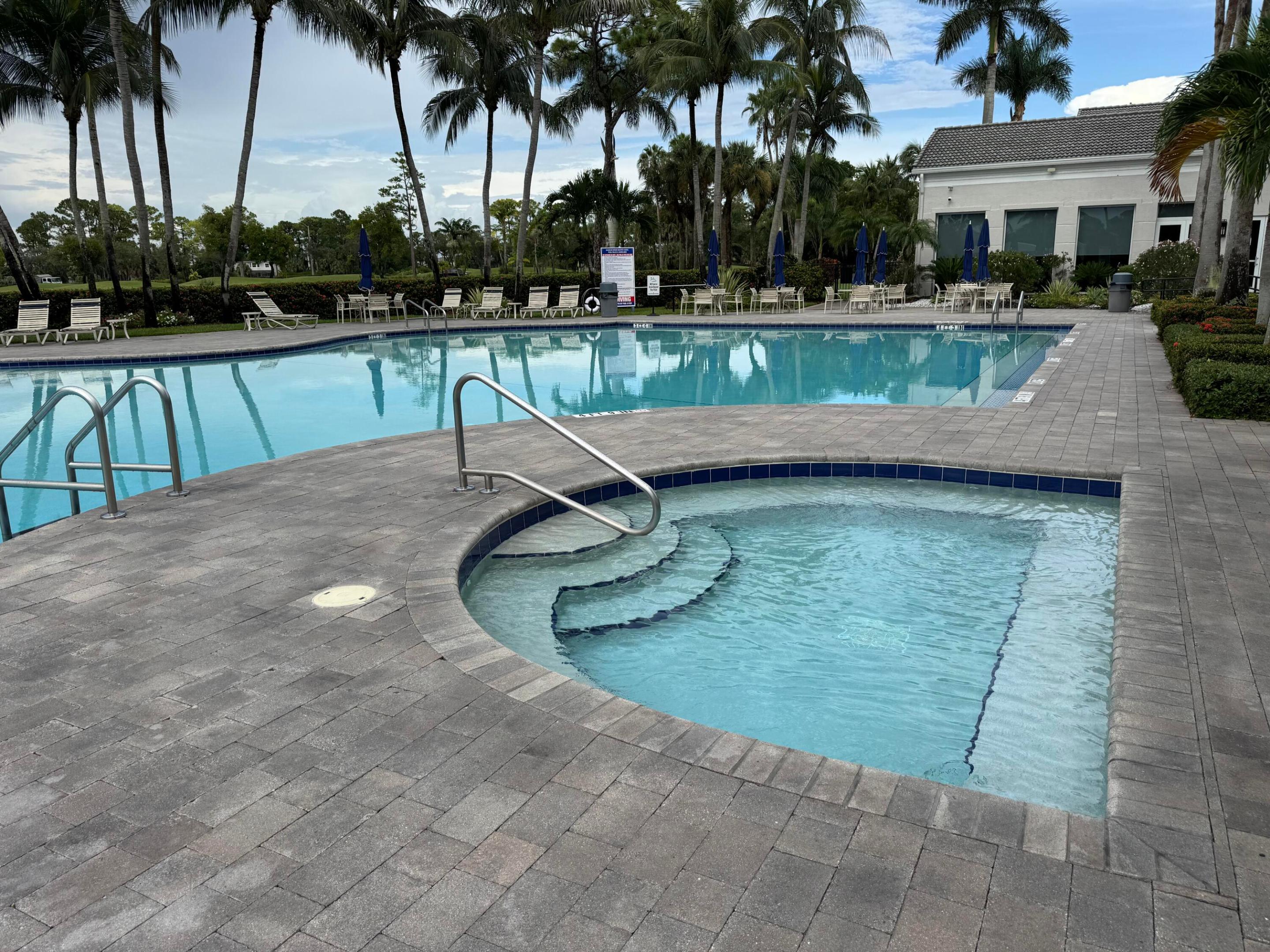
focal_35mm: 24
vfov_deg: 56.8
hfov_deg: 71.6
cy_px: 476
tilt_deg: -13.8
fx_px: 881
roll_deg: +1.6
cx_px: 635
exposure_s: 1/3247
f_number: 1.78
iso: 80
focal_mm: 6.76
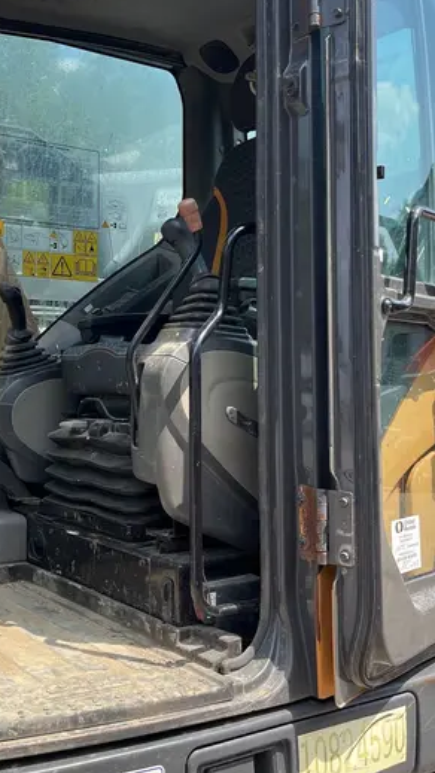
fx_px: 820
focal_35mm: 40
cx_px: 107
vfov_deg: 50.1
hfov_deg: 29.2
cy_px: 303
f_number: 1.6
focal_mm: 5.1
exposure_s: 1/1151
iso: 50
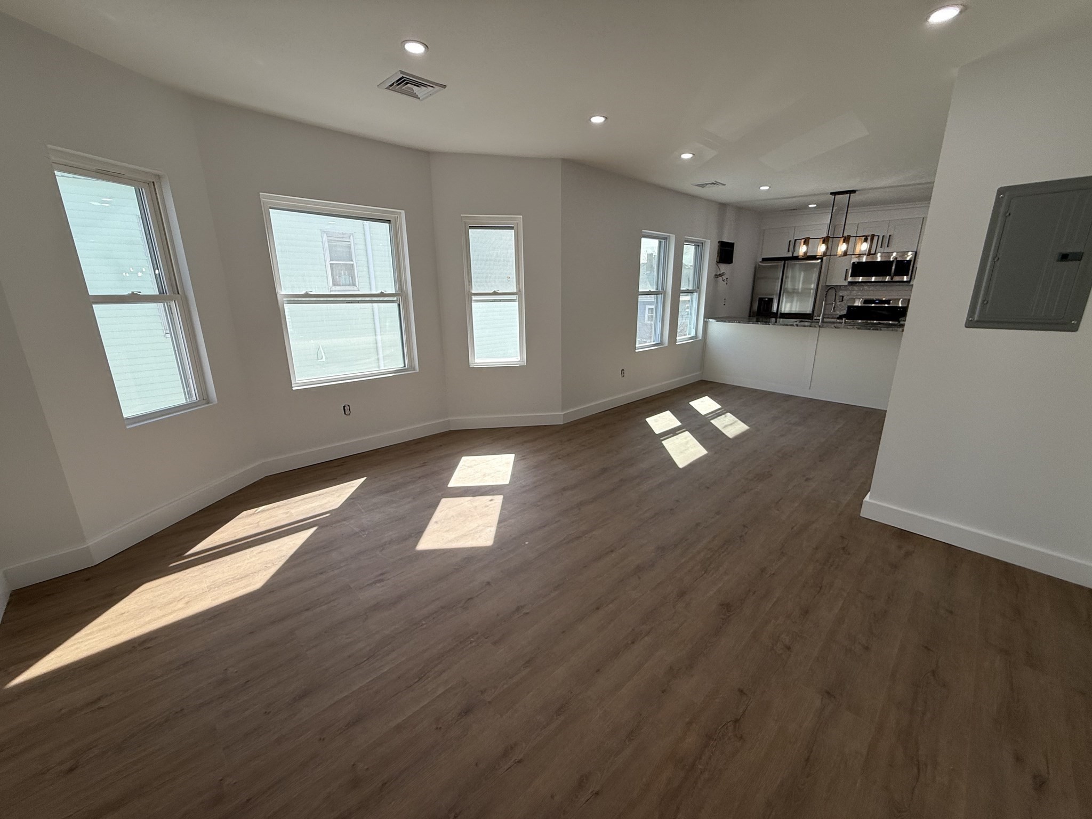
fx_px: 442
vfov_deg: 85.7
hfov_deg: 102.1
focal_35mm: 14
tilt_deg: -14.4
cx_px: 546
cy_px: 410
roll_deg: -0.2
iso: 64
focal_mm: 2.22
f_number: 2.2
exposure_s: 1/379
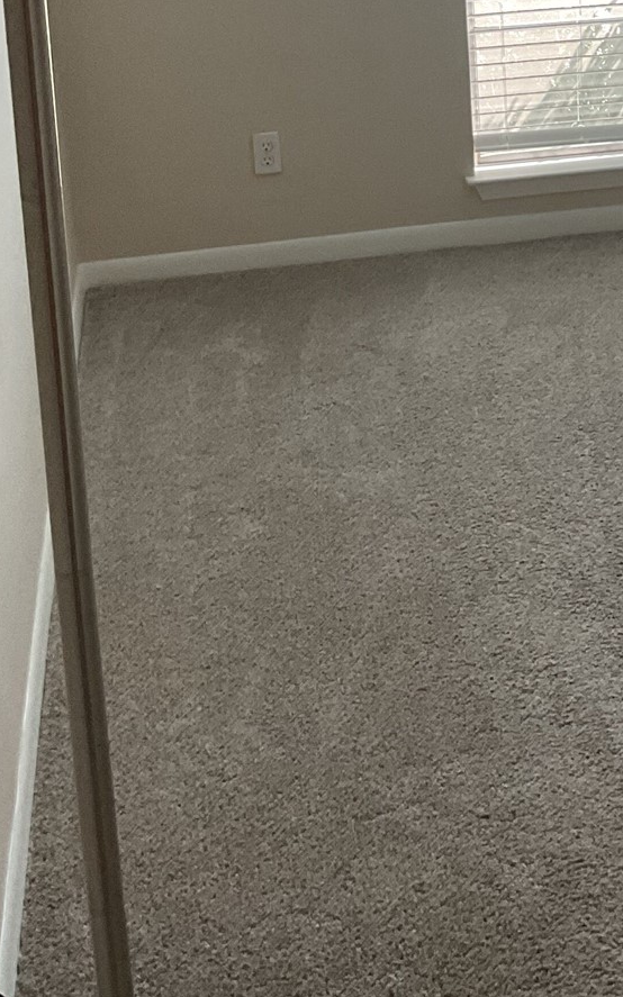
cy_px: 121
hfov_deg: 17.7
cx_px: 696
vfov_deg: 28.0
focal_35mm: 71
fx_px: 1930
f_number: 1.8
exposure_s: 1/60
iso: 64
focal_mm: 3
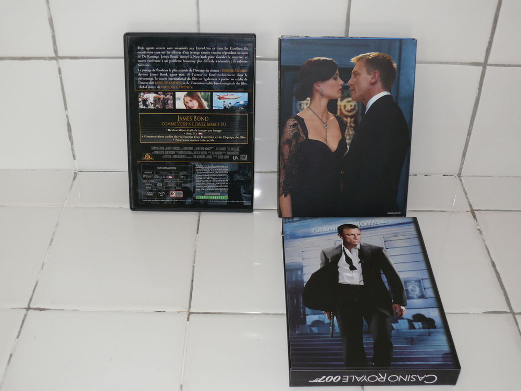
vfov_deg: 32.2
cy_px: 196
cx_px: 260
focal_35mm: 45
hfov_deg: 42.1
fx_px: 677
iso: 100
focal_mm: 8.9
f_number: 2.8
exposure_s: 1/30
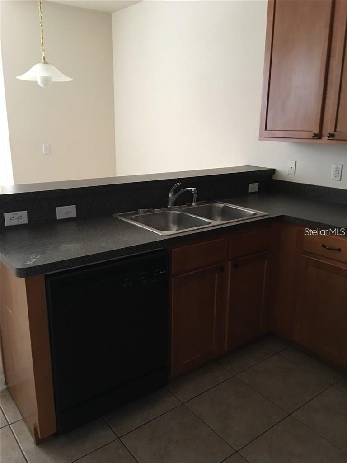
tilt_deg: -15.9
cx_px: 174
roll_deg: -0.9
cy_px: 232
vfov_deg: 61.7
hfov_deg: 48.2
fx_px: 388
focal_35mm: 29
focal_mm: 4.15
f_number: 2.2
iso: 100
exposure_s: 1/15
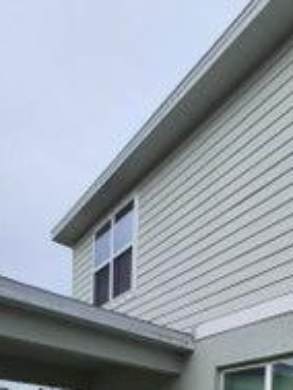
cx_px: 365
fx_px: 372
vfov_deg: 38.7
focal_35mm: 33
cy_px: 479
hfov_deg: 33.5
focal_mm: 1.74
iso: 40
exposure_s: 1/1212
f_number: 2.2
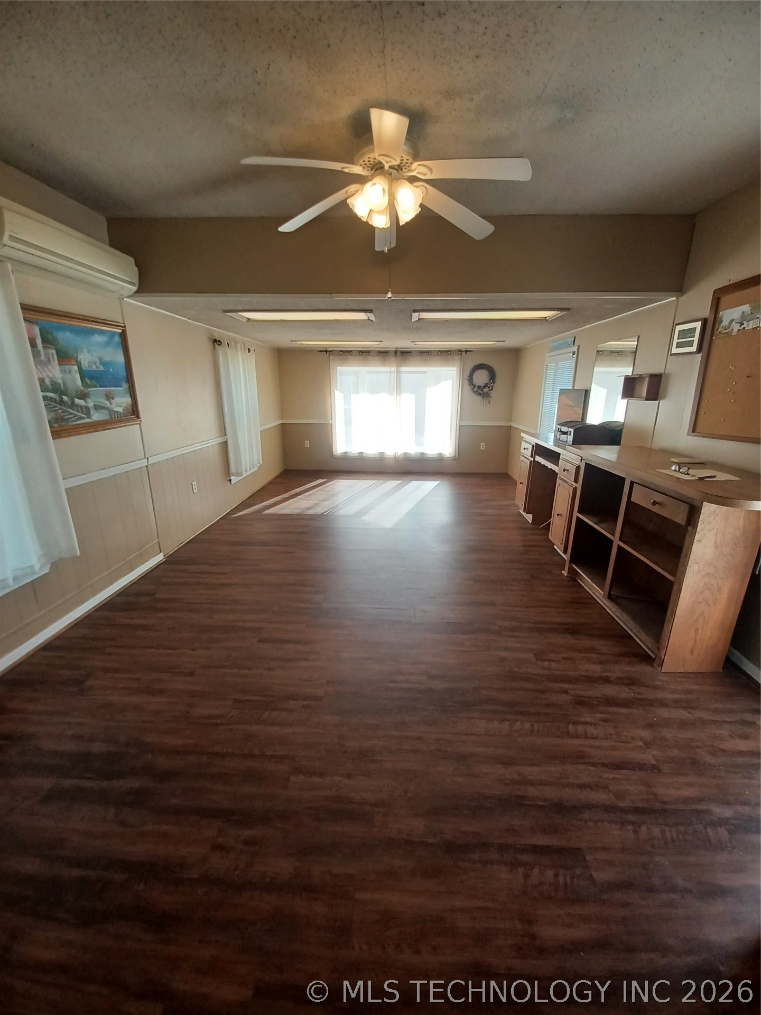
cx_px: 380
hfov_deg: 89.9
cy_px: 508
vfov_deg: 106.2
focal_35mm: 13
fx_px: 381
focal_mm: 1.42
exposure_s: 1/120
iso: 80
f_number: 2.2
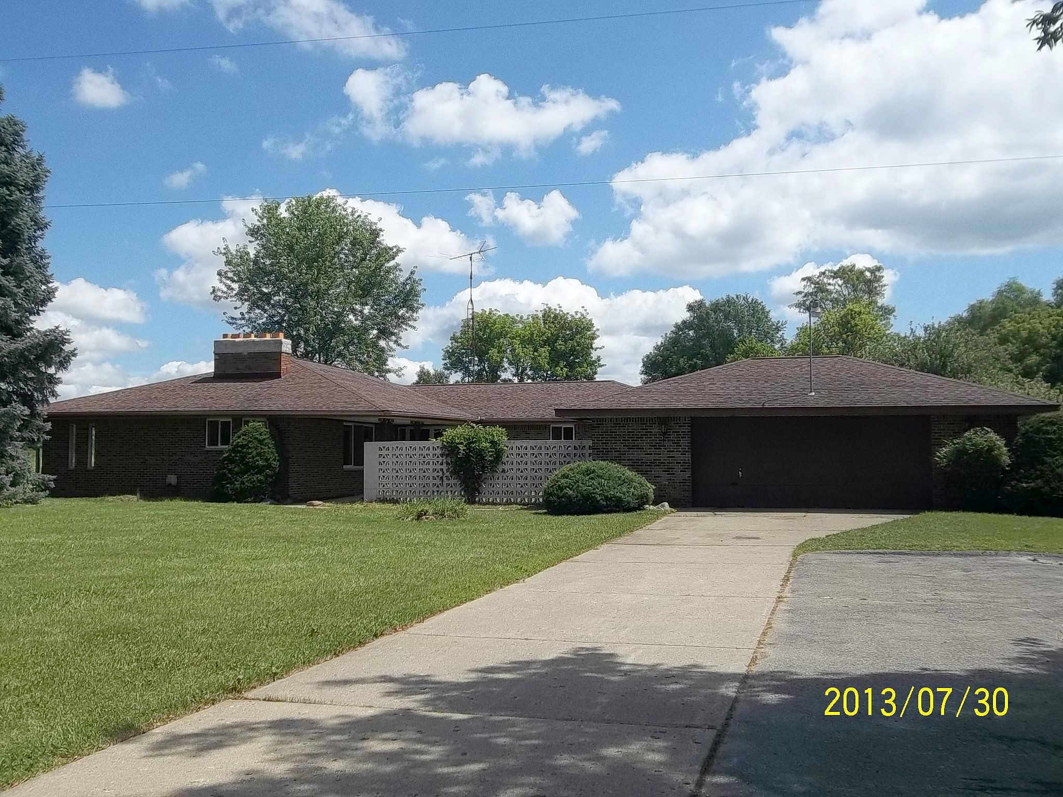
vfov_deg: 38.7
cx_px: 532
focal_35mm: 37
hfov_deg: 50.1
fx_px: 1136
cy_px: 398
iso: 80
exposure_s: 1/200
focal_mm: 6.6
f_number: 10.1
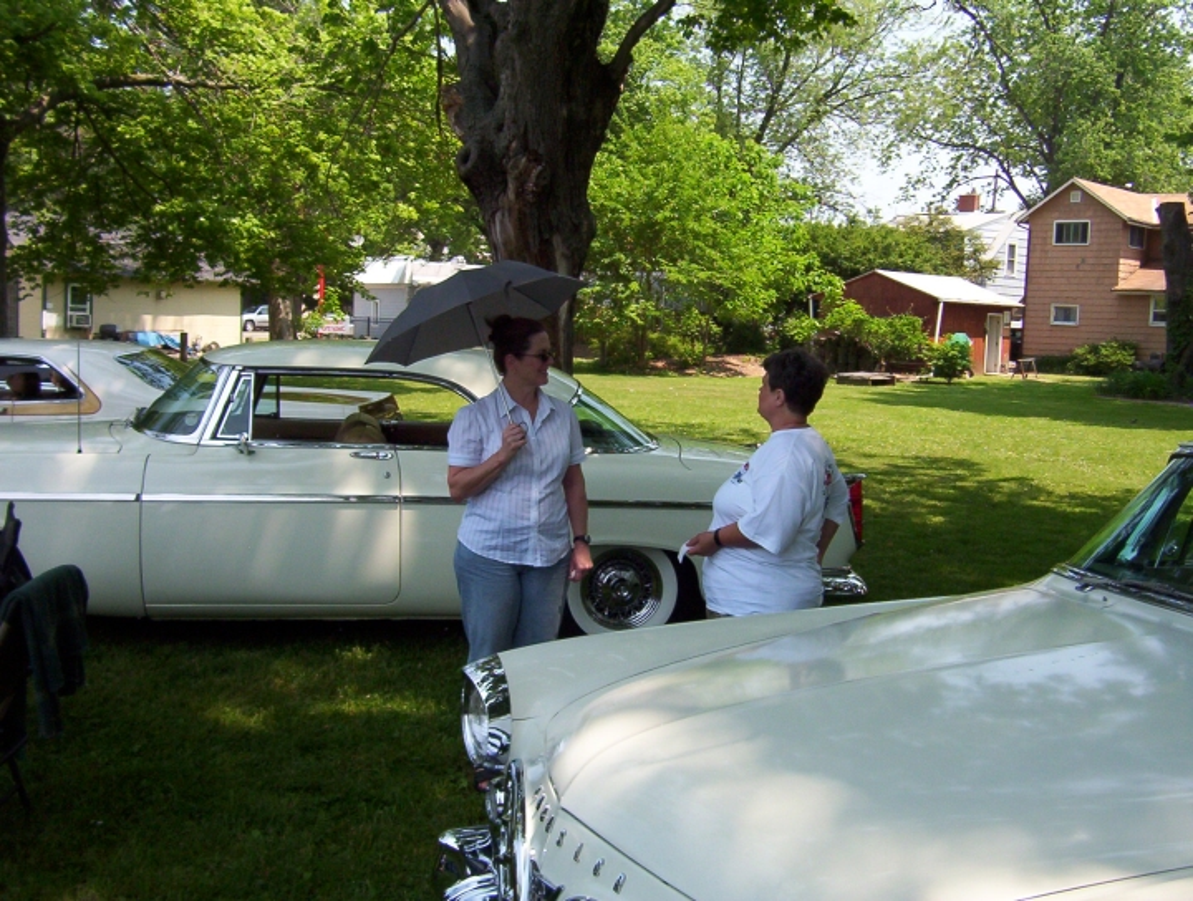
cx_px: 596
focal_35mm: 36
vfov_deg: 39.8
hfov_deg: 51.2
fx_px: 1244
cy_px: 450
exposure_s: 1/351
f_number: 5.24
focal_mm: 5.54
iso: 100
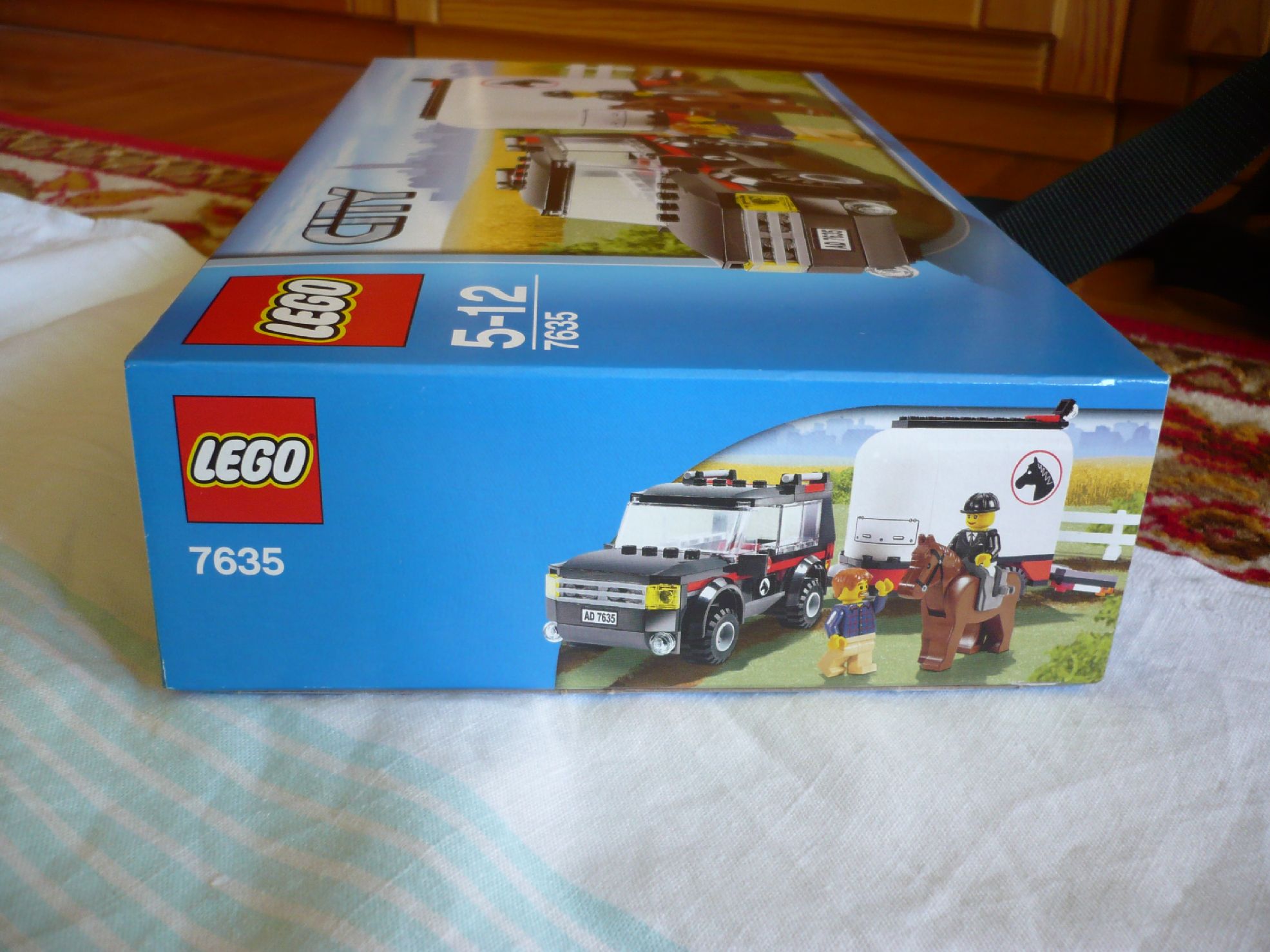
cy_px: 476
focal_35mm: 35
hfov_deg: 52.6
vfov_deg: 40.7
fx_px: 1284
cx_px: 635
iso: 125
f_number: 2.8
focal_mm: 5.8
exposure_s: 1/30
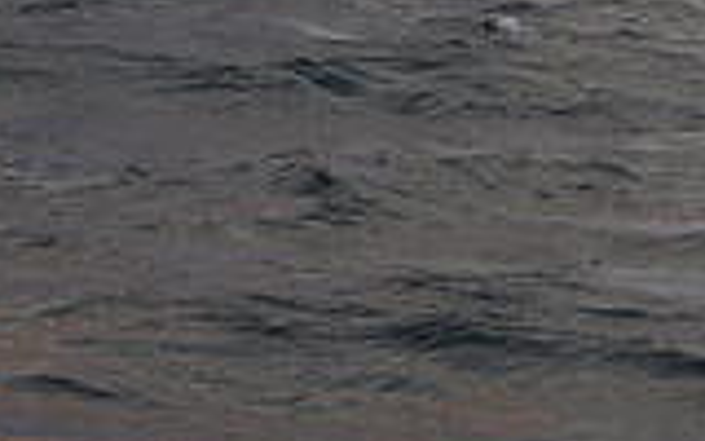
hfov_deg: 8.1
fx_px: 4957
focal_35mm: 258
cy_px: -789
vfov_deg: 4.9
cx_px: 161
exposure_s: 1/1000
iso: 250
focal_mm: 70
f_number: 7.1
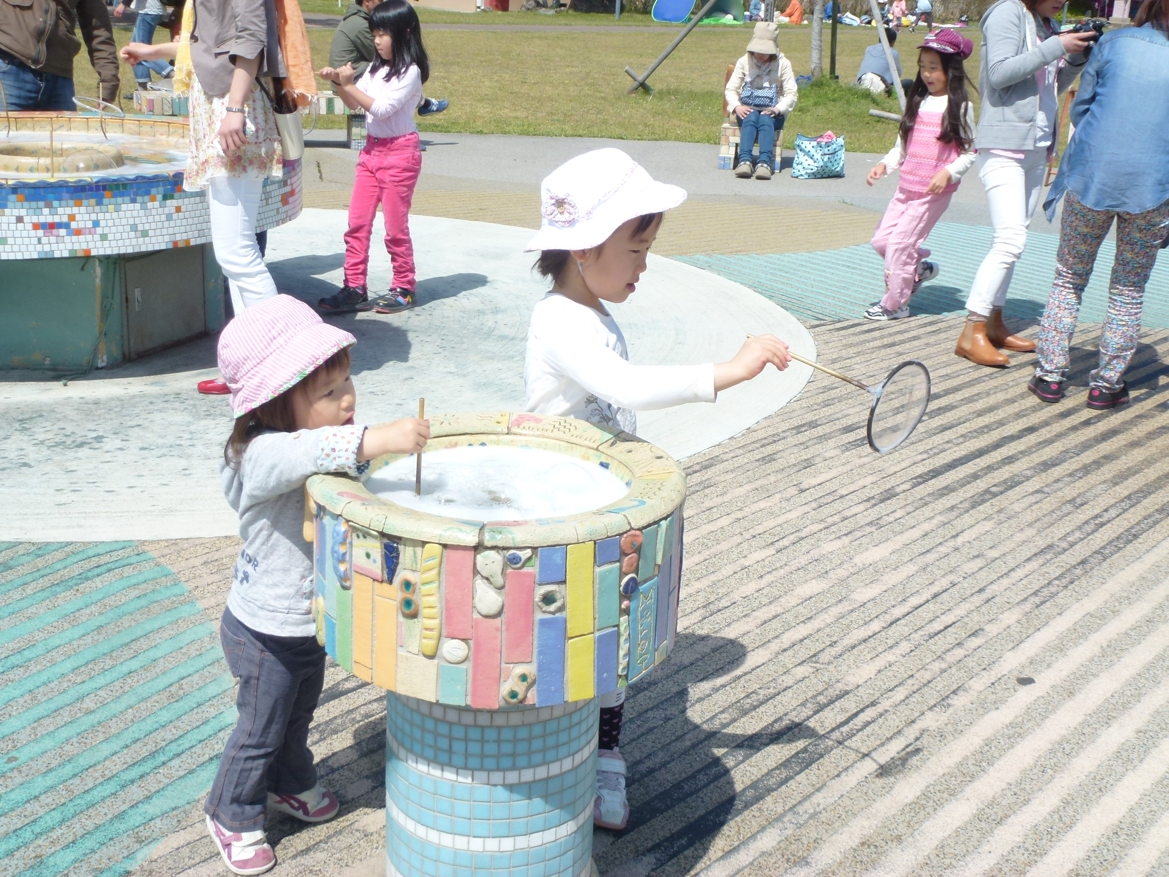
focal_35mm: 41
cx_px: 584
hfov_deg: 45.8
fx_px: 1385
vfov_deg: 35.1
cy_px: 438
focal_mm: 7.4
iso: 100
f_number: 3.9
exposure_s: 1/1000
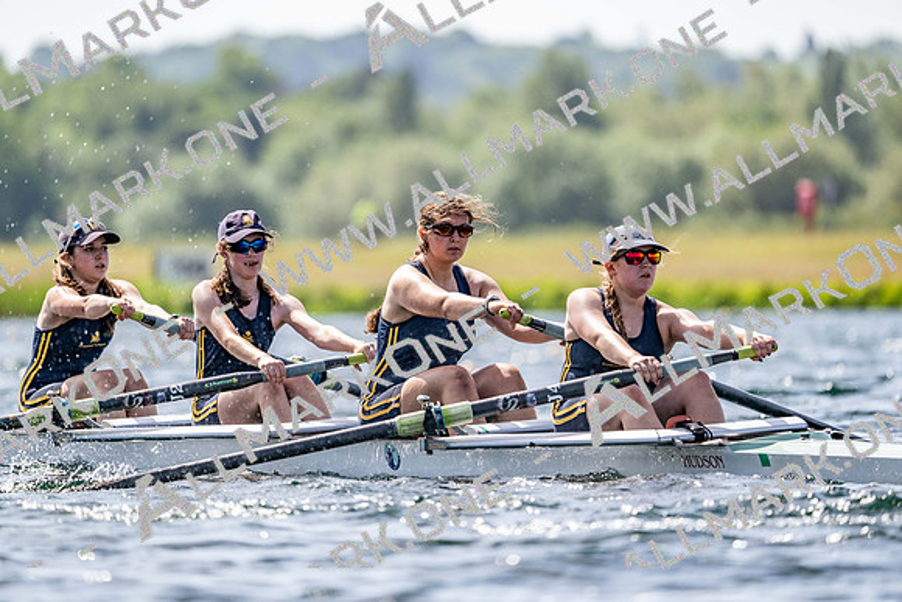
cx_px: 451
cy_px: 301
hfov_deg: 5.2
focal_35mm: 400
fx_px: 10024
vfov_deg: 3.4
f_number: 4.5
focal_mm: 400
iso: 250
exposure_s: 1/2500
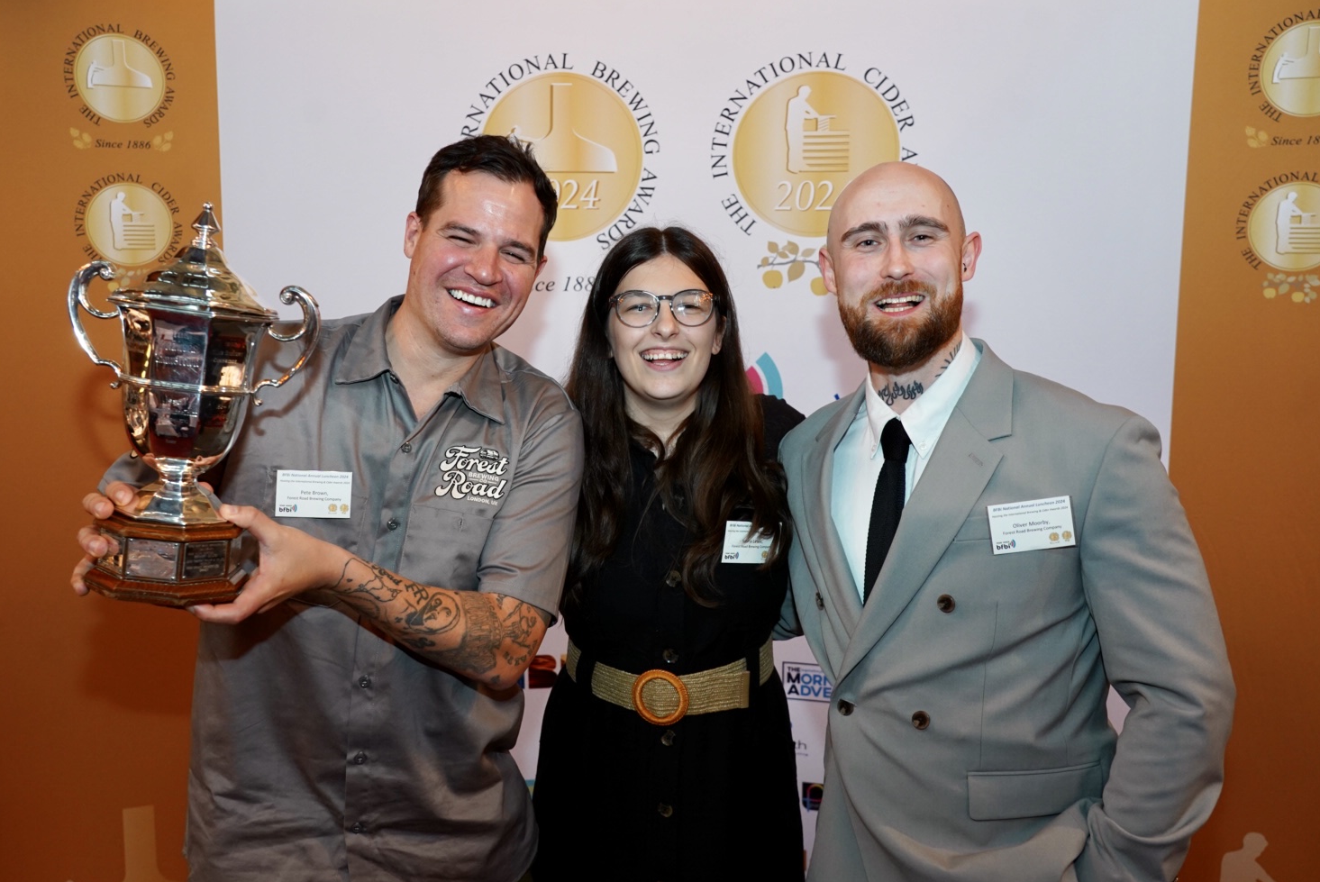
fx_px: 1174
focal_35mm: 32
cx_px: 605
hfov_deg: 58.6
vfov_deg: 41.2
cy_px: 411
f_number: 5
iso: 1600
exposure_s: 1/100
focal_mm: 29
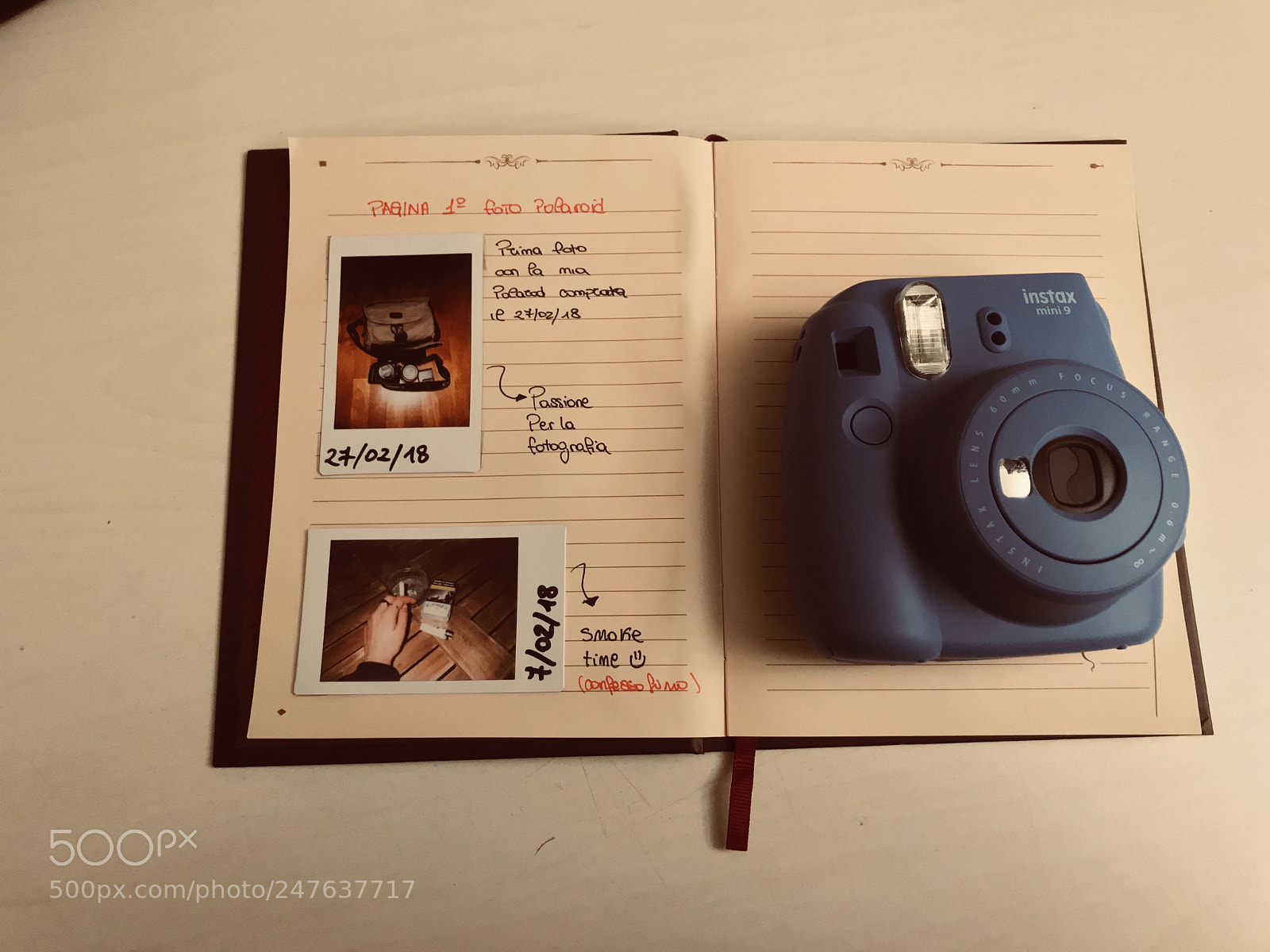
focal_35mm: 28
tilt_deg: -78.4
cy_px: 476
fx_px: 1027
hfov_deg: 63.4
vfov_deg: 49.7
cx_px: 635
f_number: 1.8
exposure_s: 1/33
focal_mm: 3.99
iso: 160
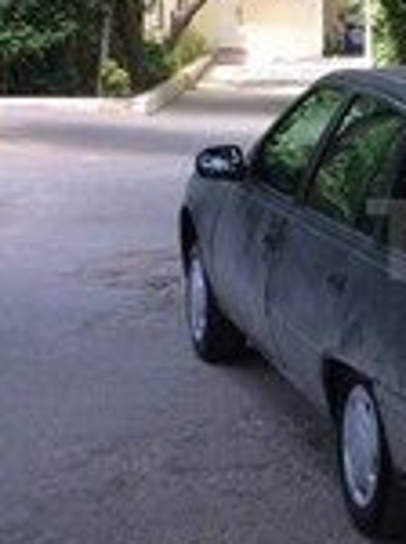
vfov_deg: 20.5
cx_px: 645
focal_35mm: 96
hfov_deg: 14.2
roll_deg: +0.9
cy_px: 239
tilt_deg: -13.7
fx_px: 1506
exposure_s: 1/101
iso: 32
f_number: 2.2
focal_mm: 4.15
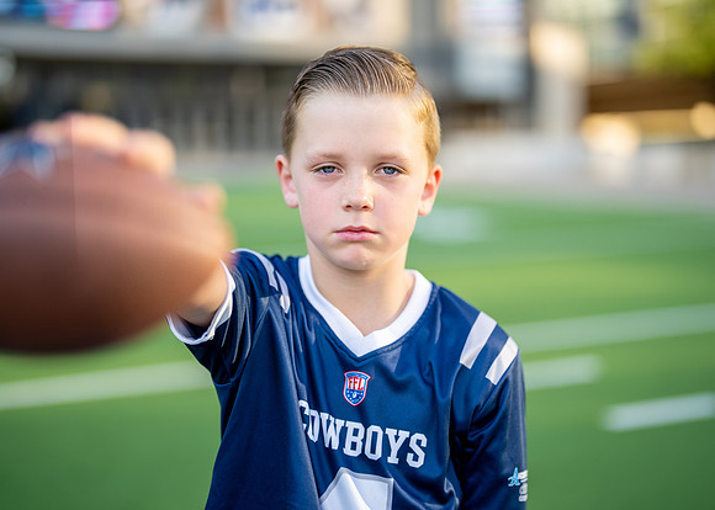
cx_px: 368
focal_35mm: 55
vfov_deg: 25.6
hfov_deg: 35.3
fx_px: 1124
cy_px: 255
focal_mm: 50
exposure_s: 1/2000
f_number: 1.2
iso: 100
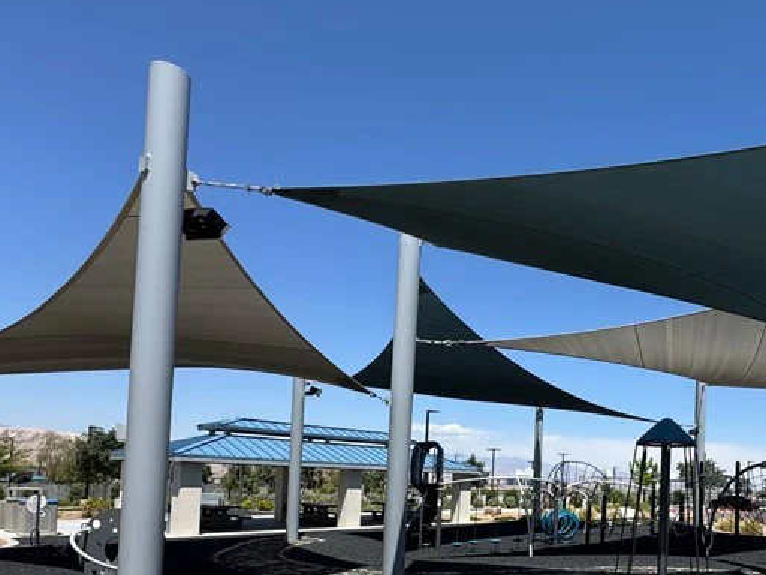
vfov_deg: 47.0
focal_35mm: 28
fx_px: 620
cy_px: 461
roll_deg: -1.9
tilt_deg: +1.4
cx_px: 573
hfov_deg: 60.1
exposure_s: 1/2273
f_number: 2.2
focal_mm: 2.22
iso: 50
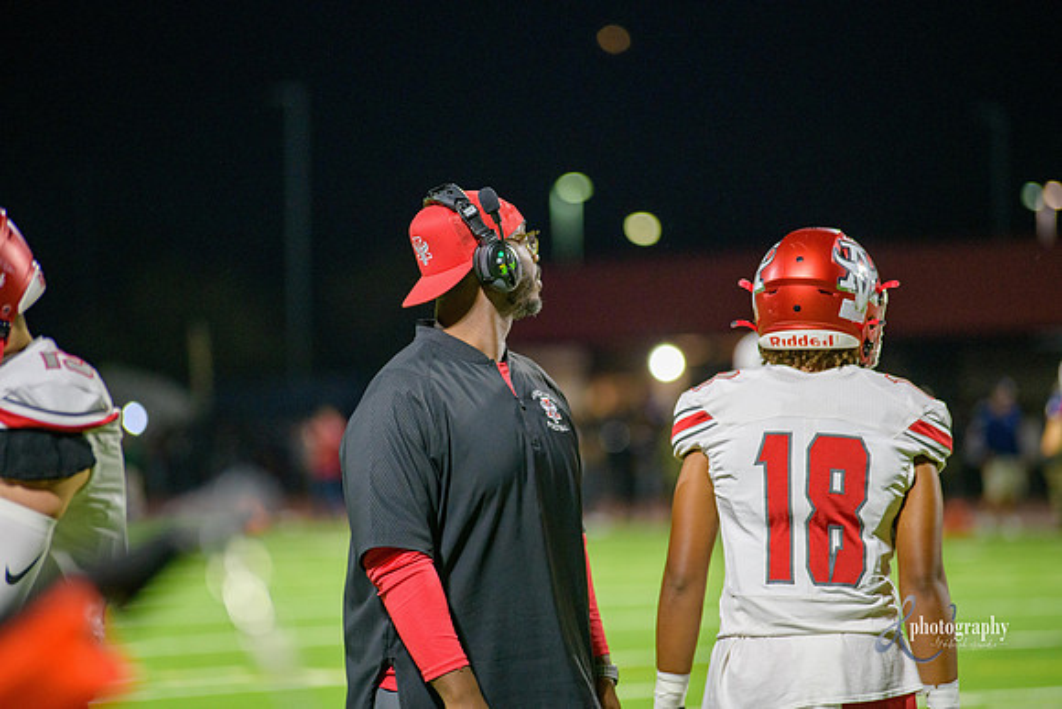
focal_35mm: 200
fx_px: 5901
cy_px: 354
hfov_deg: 10.3
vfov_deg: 6.9
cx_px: 531
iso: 2000
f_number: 2.8
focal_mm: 200
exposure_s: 1/320
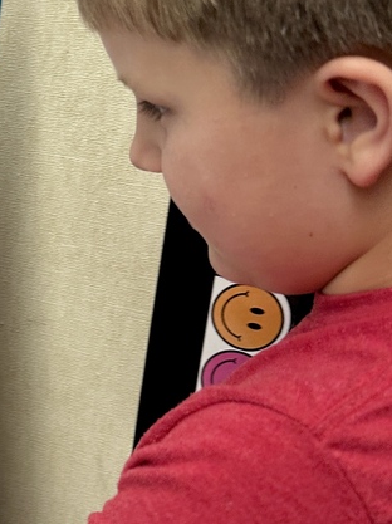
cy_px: 273
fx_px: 892
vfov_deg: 32.7
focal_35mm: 59
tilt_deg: -16.6
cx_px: -35
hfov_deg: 23.3
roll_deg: -4.8
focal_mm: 6.86
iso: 125
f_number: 1.78
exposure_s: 1/60
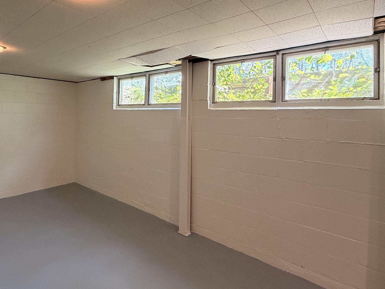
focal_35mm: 21
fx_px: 234
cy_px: 112
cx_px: 166
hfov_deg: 78.5
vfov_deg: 62.7
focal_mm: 2.22
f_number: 2.2
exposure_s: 1/60
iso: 250
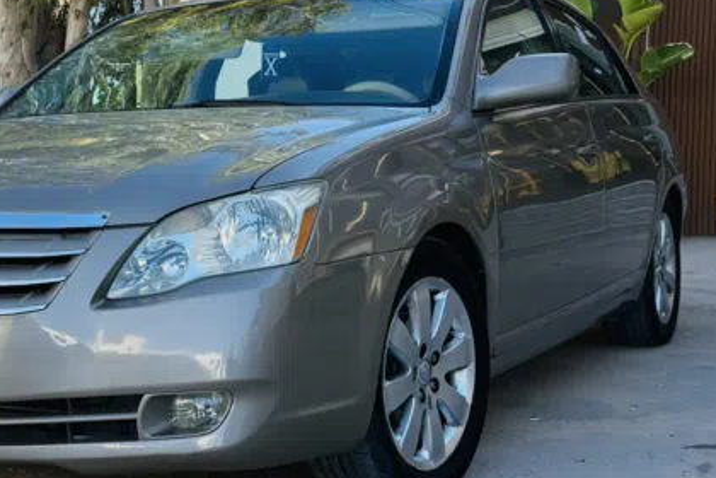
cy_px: 275
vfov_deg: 35.0
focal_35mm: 38
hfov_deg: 49.4
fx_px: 756
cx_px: 217
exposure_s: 1/1361
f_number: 1.78
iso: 100
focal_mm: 6.76
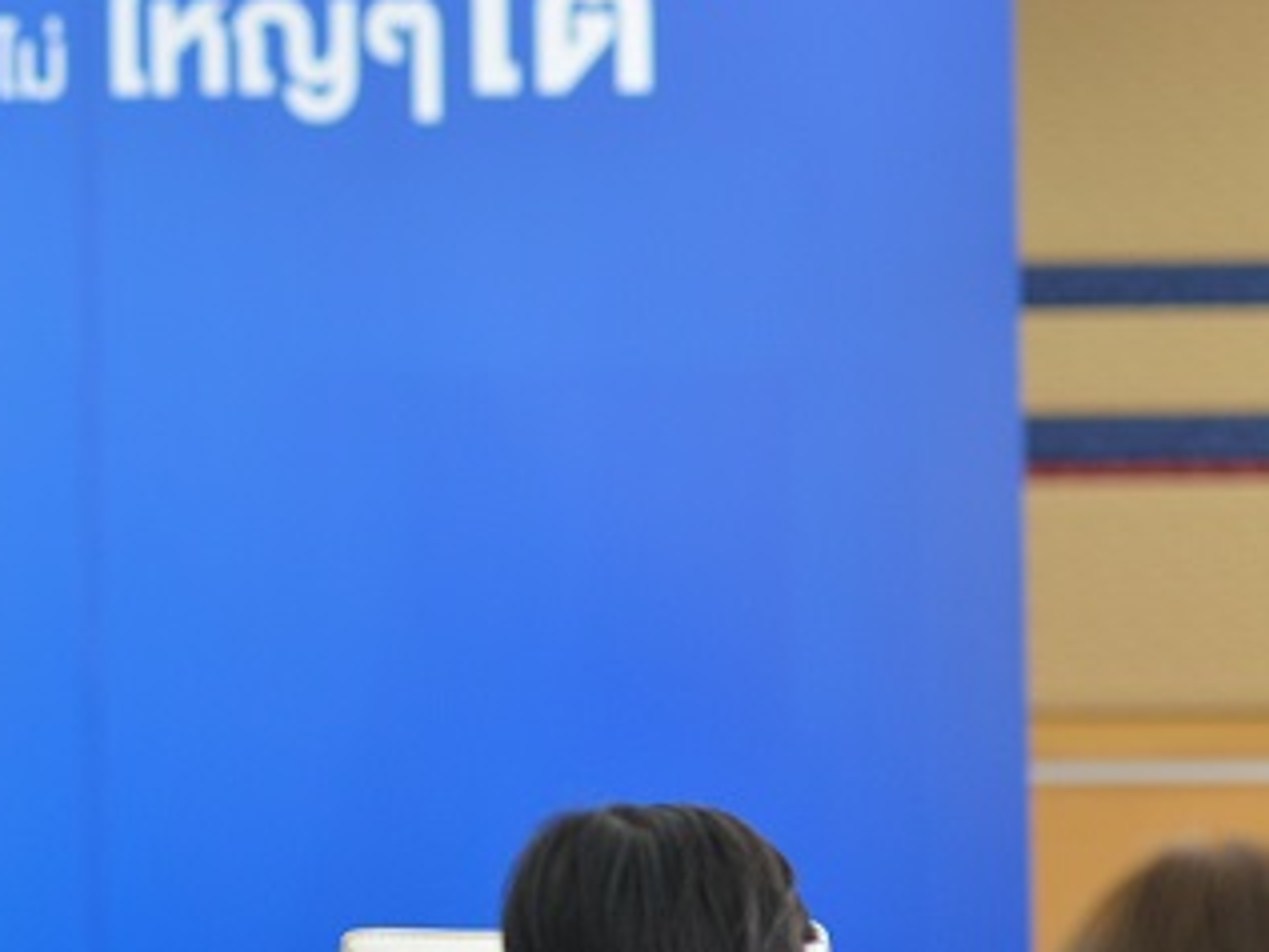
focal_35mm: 237
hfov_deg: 8.2
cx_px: -520
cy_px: 160
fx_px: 8692
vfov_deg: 6.3
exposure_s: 1/100
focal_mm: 85
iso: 900
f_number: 2.5
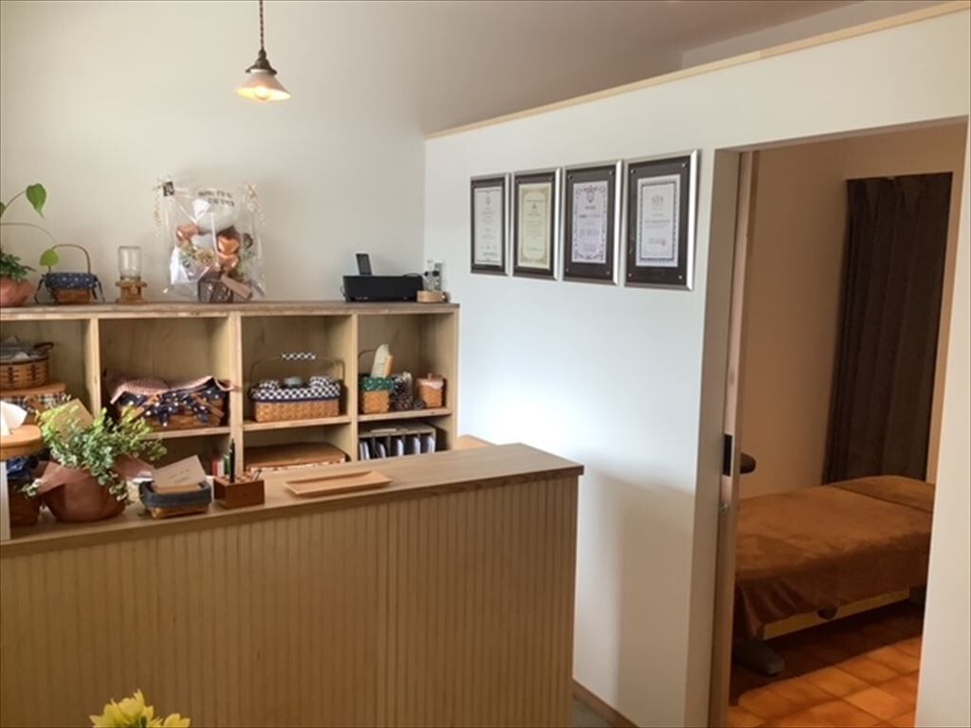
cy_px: 364
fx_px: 870
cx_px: 486
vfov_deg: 45.4
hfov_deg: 58.4
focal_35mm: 31
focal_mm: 3.3
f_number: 2.4
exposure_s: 1/100
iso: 64
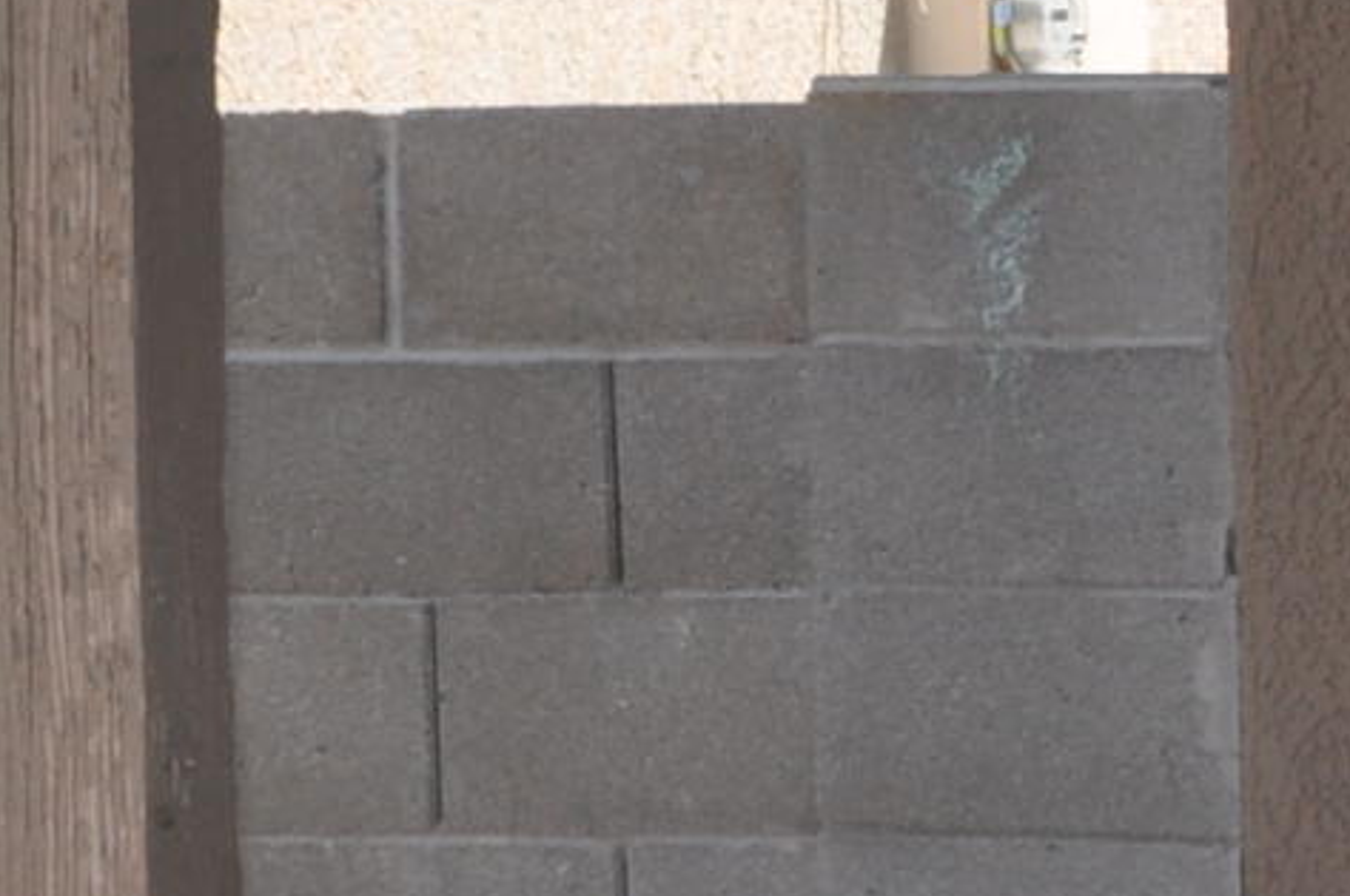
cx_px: 2310
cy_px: 518
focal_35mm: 228
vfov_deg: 6.0
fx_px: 8541
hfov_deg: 8.7
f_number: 9
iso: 200
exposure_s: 1/200
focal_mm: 24
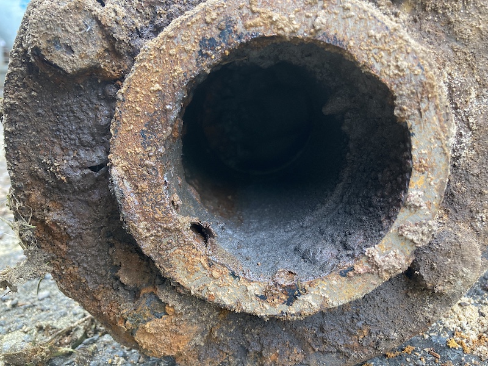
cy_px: 183
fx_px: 395
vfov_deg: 49.7
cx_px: 244
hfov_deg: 63.4
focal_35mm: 28
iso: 125
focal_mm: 3.99
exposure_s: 1/60
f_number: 1.8
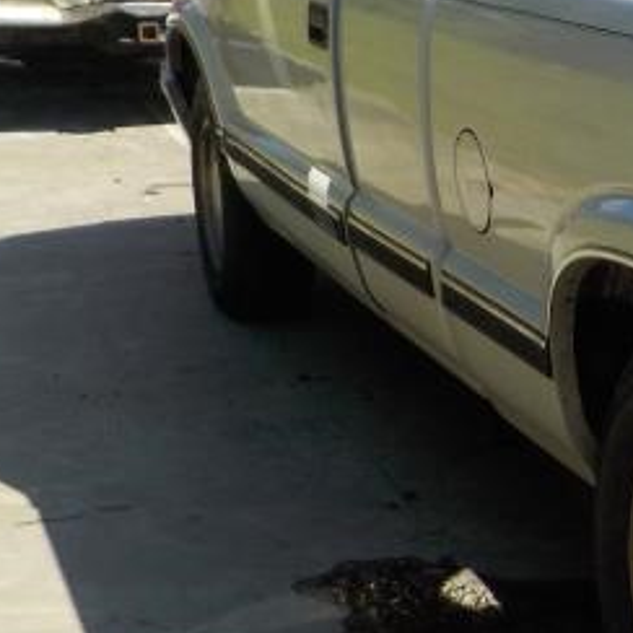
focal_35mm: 87
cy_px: 363
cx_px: 913
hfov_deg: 18.1
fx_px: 1800
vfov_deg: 19.9
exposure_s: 1/1250
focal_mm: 4.1
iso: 125
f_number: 3.3
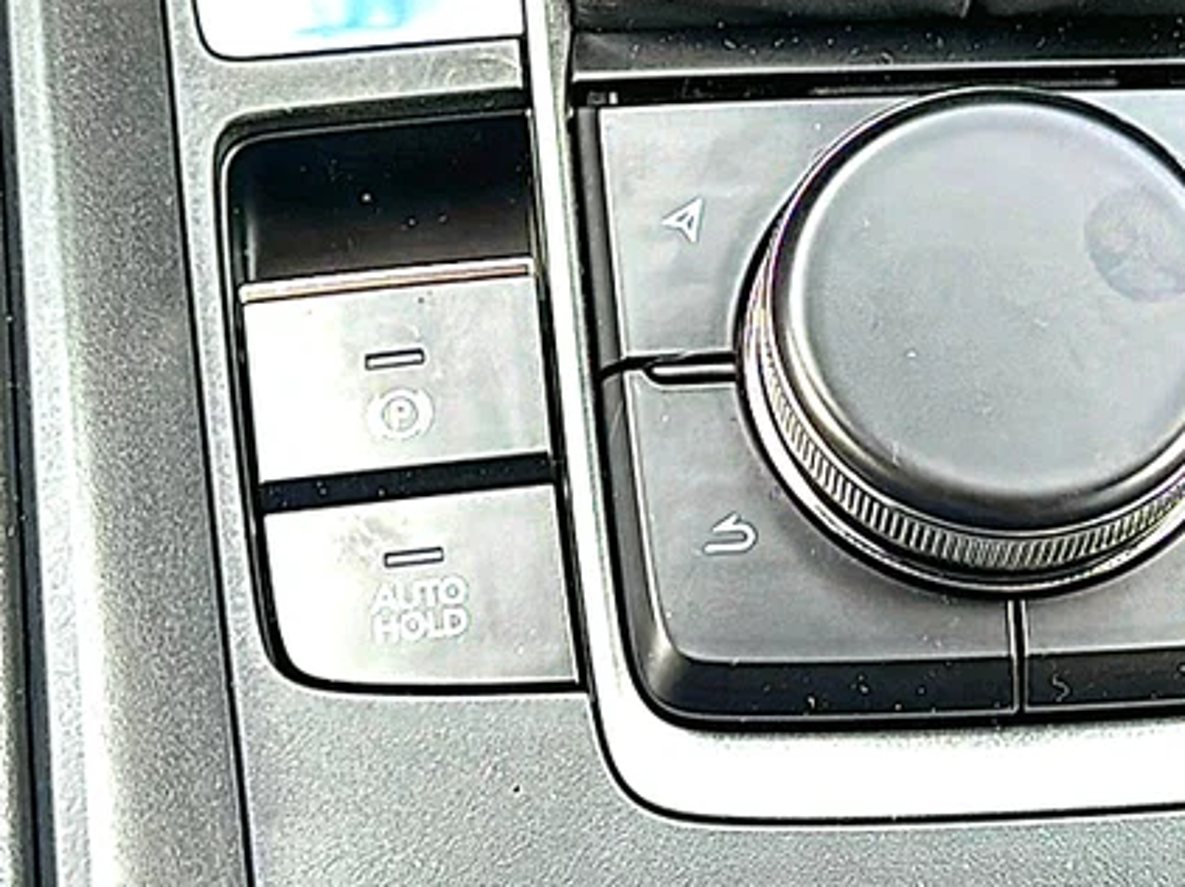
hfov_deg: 24.6
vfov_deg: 18.9
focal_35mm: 78
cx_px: 969
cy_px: 372
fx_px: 2669
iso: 50
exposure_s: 1/119
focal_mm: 6.86
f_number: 1.78
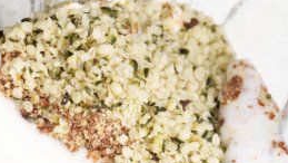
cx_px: 102
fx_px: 1964
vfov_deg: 4.7
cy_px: -2
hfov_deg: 8.4
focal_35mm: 257
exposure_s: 1/1250
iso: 1000
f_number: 5
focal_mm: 53
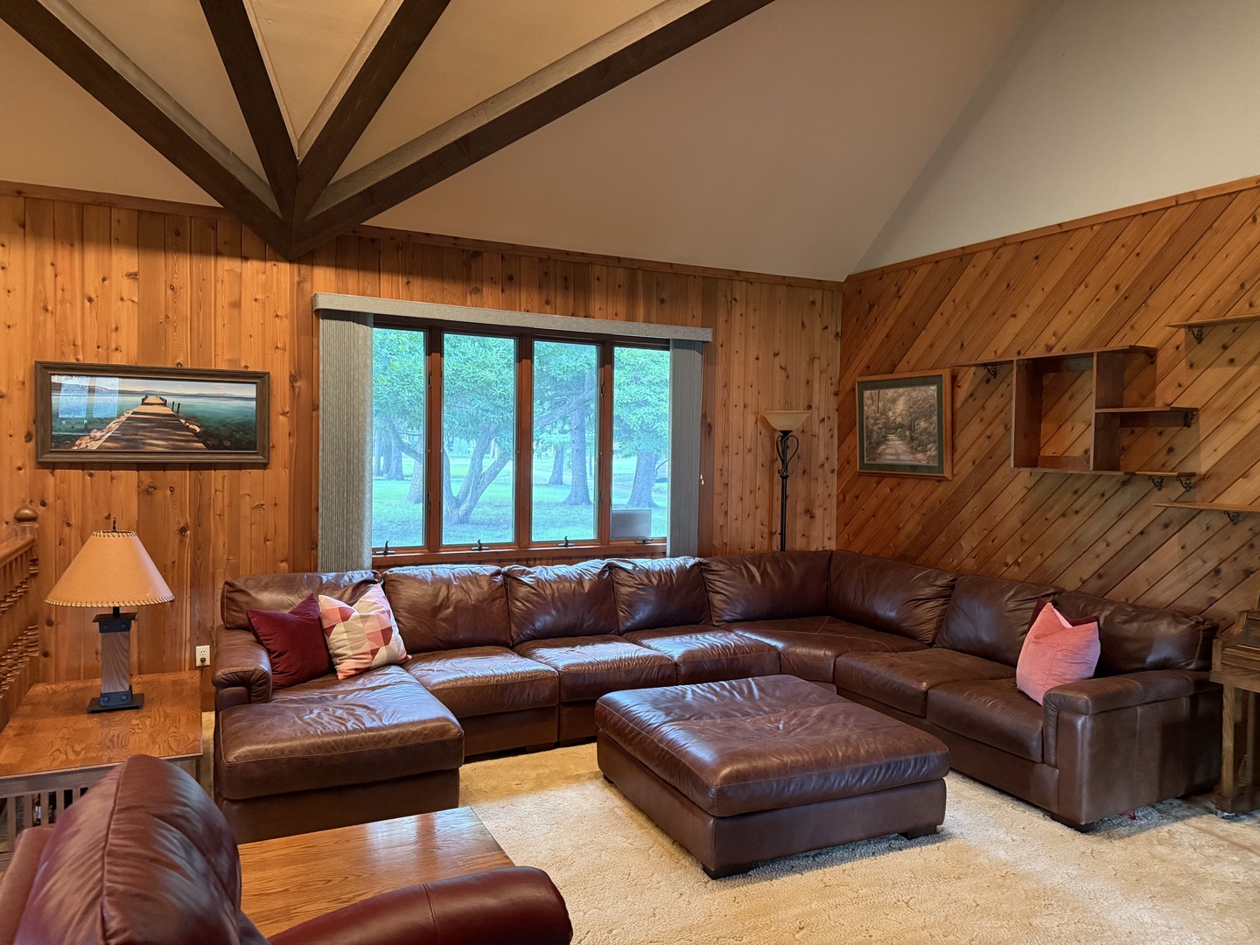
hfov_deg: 71.6
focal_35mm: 24
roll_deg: -0.8
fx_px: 874
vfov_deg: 56.8
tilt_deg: -1.6
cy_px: 472
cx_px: 630
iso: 640
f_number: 1.78
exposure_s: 1/60
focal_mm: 6.76
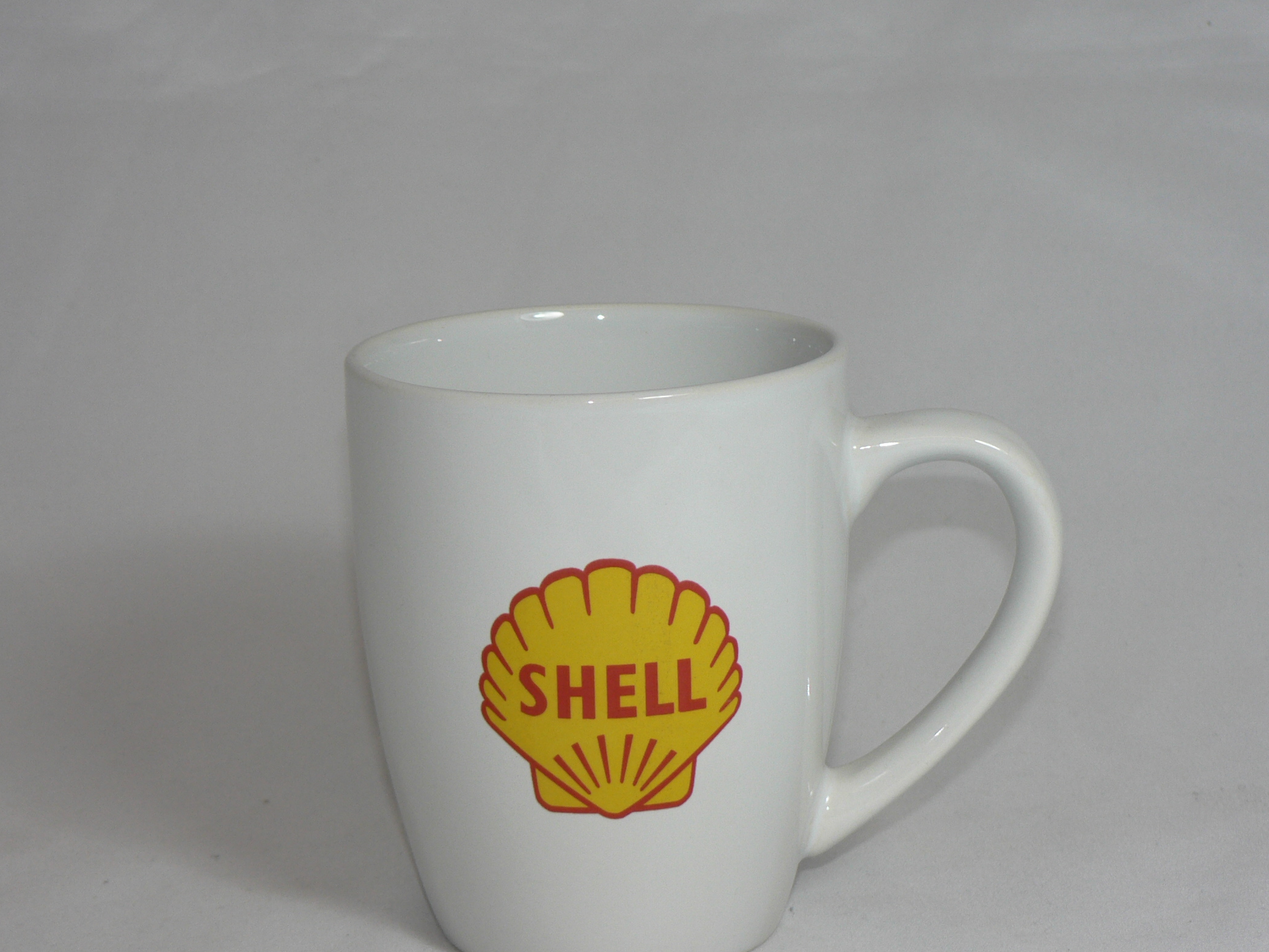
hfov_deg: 18.5
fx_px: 3886
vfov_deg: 14.0
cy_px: 556
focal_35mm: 106
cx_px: 563
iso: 80
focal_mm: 14.3
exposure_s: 1/60
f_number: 3.2
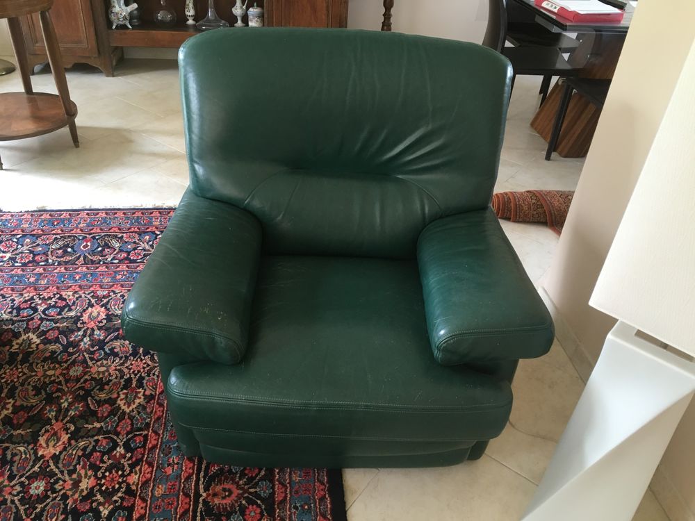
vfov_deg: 48.2
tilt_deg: -35.3
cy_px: 260
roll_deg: -5.3
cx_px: 348
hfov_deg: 61.7
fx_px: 582
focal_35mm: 29
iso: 125
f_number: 2.2
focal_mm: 4.15
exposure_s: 1/33
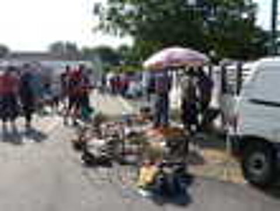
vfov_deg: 29.8
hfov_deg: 38.8
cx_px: 140
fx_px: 397
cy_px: 106
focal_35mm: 49
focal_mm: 8.7
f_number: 4
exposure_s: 1/640
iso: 100
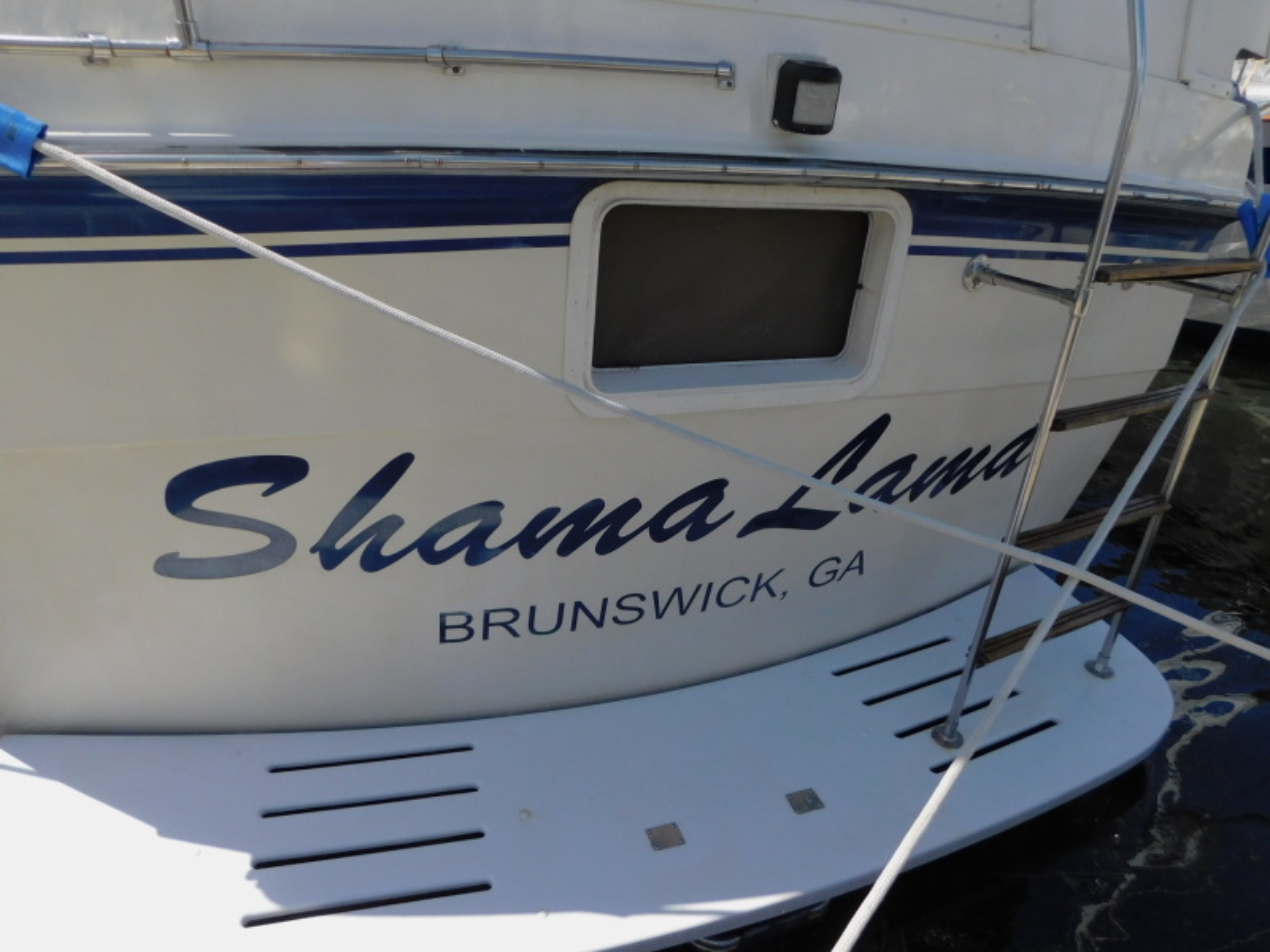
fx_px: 844
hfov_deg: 73.9
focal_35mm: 23
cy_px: 476
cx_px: 635
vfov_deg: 58.9
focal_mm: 4
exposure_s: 1/640
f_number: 6
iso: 125
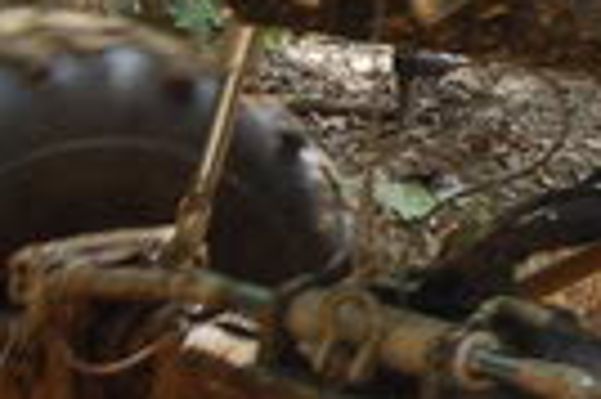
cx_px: 1108
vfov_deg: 4.0
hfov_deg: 5.9
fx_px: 5686
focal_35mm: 341
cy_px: 27
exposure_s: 1/160
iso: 200
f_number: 6.3
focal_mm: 38
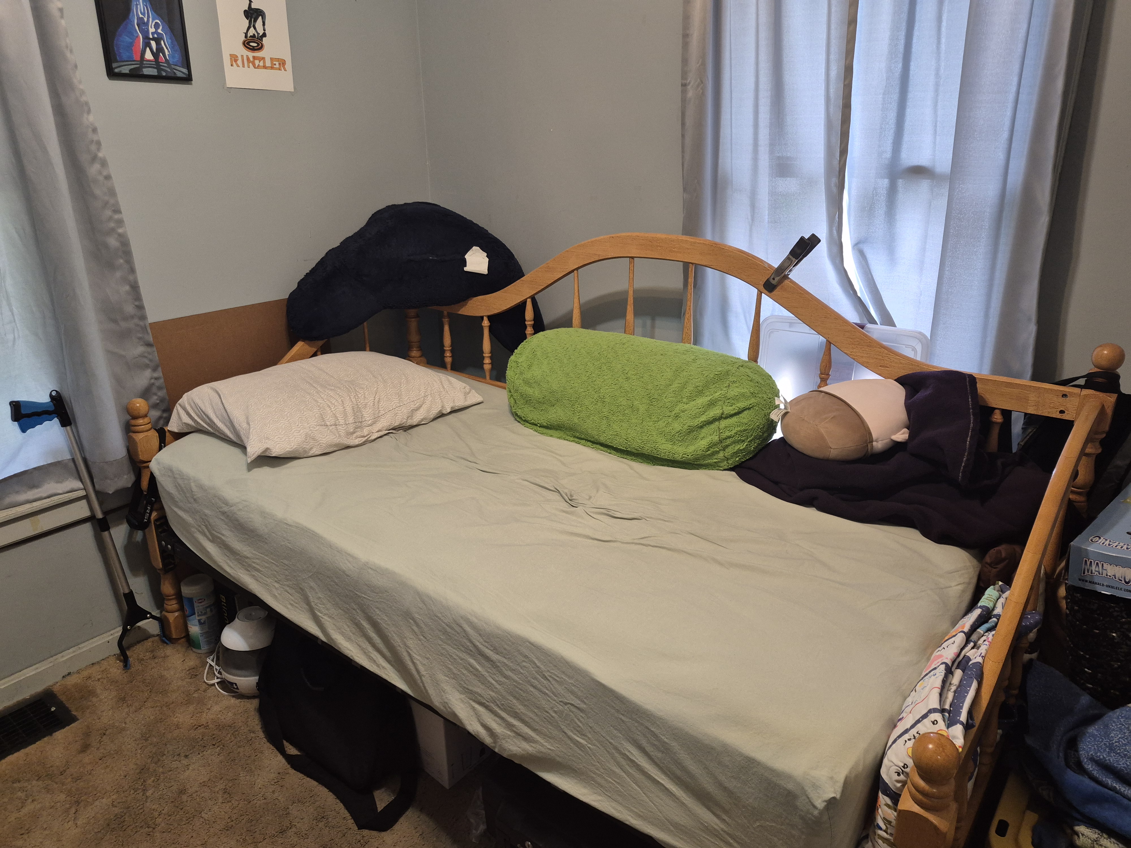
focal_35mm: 23
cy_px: 424
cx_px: 566
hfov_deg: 73.9
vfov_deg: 58.9
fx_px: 751
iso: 400
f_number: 1.8
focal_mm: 5.4
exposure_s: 1/120
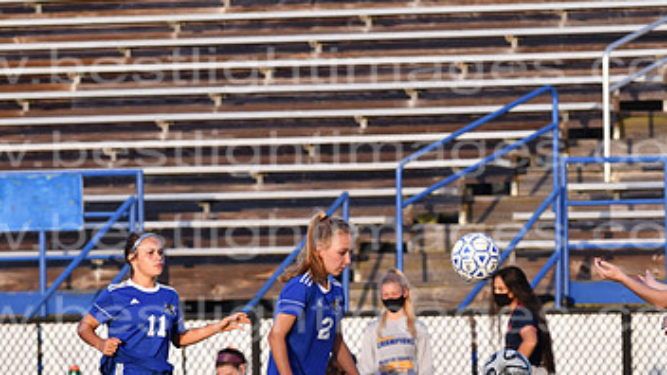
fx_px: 13742
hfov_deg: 2.8
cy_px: 361
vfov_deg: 1.6
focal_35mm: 777
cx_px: 305
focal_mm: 300
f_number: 5.6
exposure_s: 1/1600
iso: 800
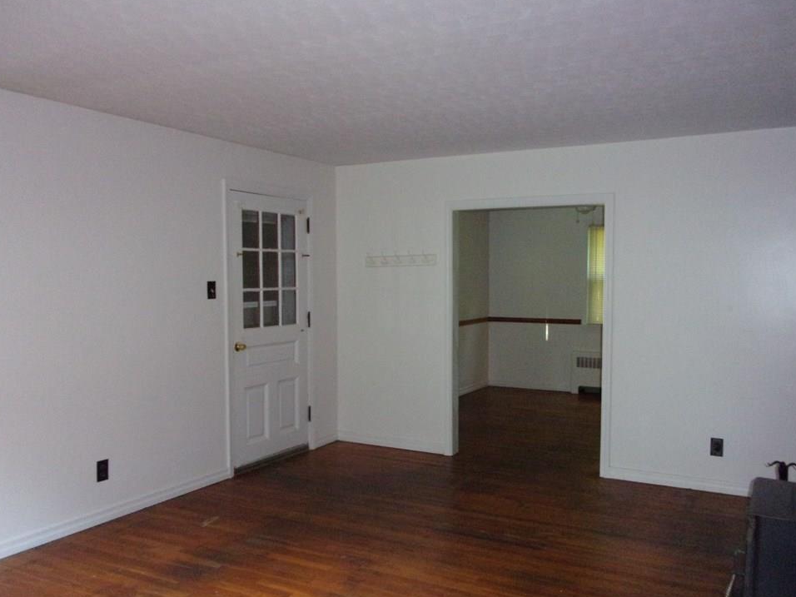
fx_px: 690
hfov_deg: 59.9
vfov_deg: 46.8
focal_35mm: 30
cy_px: 314
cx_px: 420
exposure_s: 1/34
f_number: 3.9
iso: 640
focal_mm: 5.1
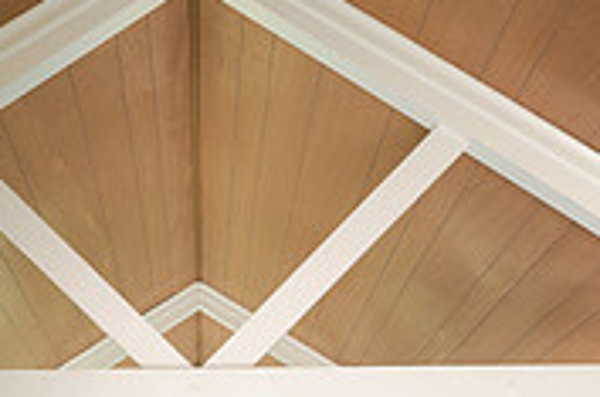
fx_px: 765
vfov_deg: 22.5
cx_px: 207
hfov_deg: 42.3
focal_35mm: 46
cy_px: 631
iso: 1000
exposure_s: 1/100
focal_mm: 14
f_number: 4
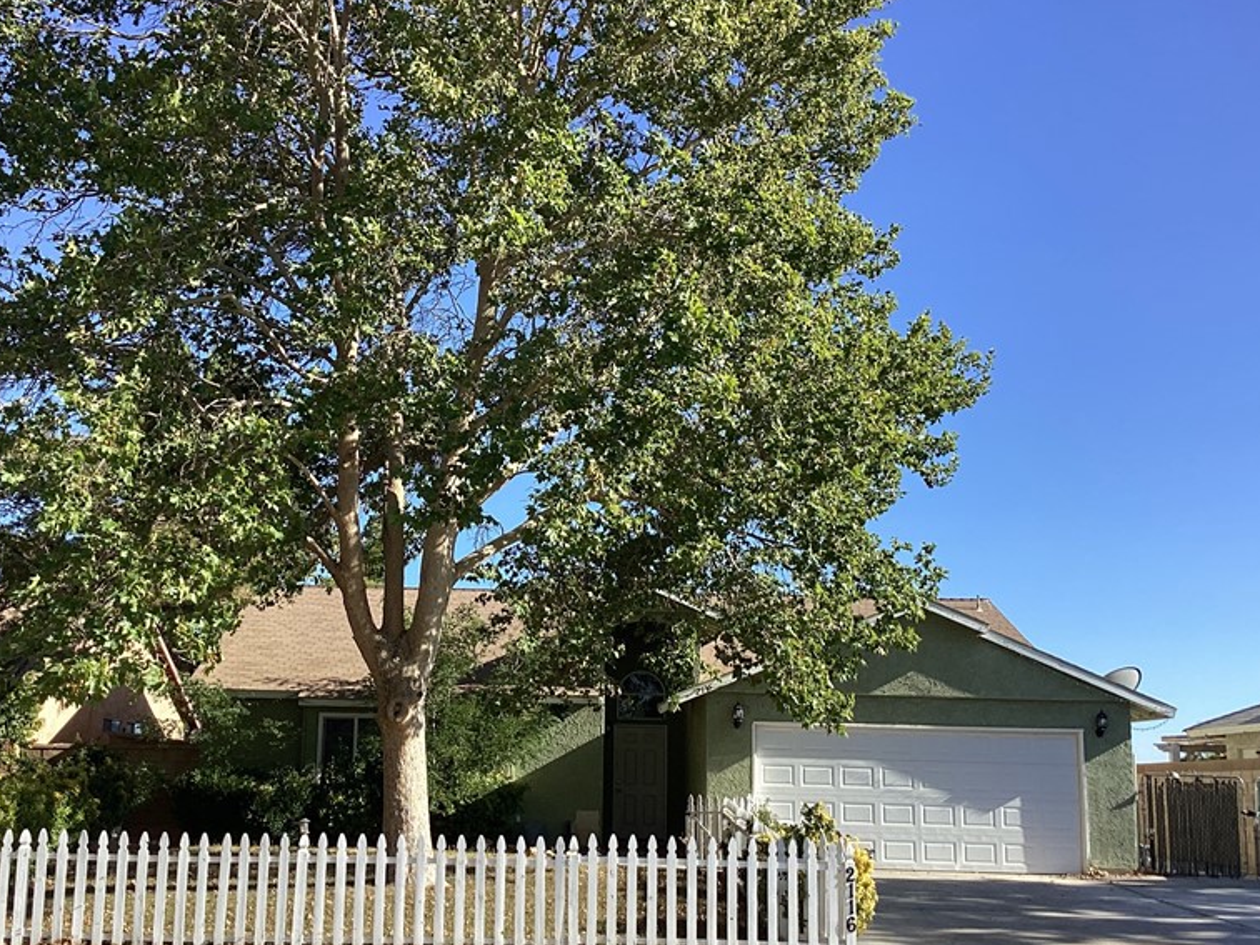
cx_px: 565
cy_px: 525
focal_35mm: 42
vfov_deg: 34.3
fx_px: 1529
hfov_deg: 44.7
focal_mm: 3.3
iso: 25
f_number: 2.4
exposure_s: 1/831
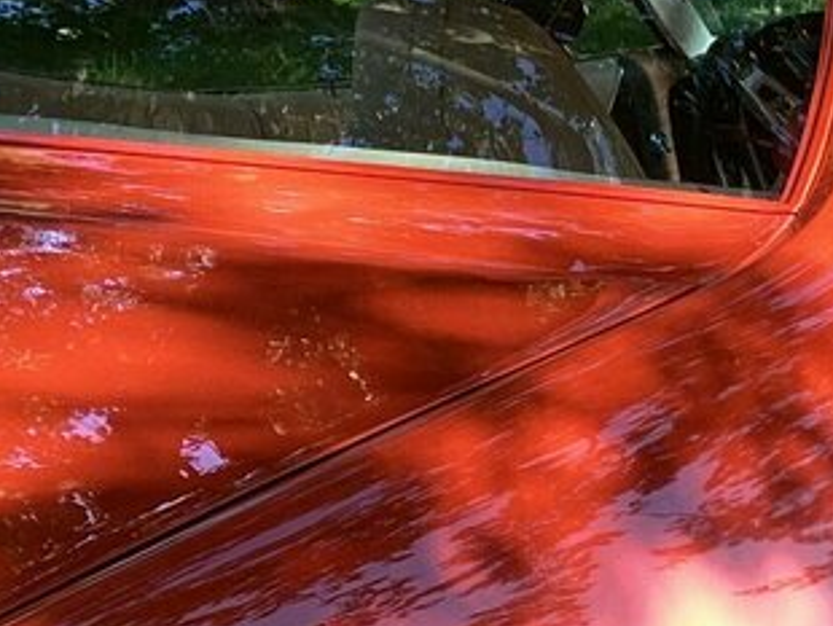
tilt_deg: -18.5
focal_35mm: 120
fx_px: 2890
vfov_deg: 12.2
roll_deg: +0.8
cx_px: 1051
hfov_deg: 15.7
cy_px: 656
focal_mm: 3.3
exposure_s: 1/143
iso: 25
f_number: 2.4
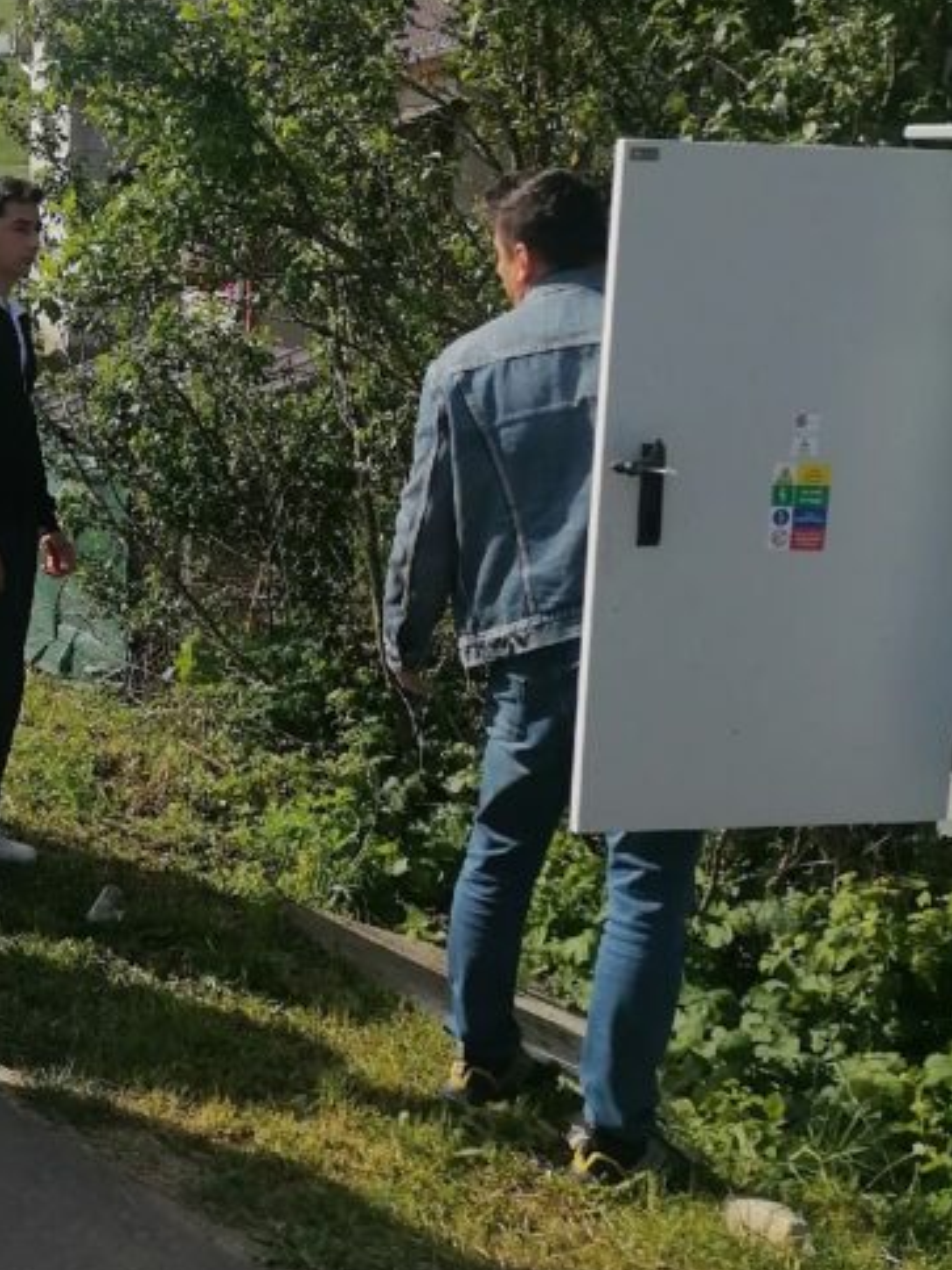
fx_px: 2017
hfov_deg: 25.0
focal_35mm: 55
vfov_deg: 34.8
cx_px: -50
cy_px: 491
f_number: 1.8
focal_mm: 5.4
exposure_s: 1/1828
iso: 50
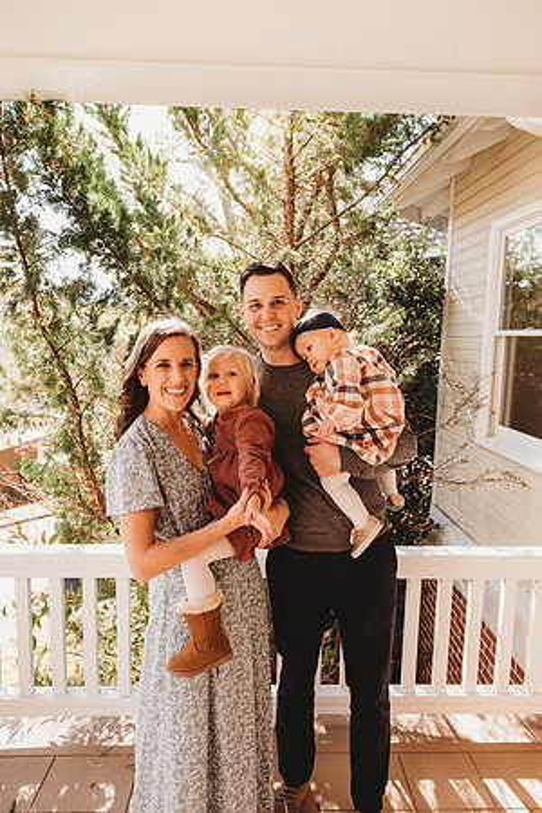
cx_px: 271
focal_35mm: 24
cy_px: 406
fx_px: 542
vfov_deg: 73.7
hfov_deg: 53.1
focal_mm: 24
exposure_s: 1/200
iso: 400
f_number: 4.5
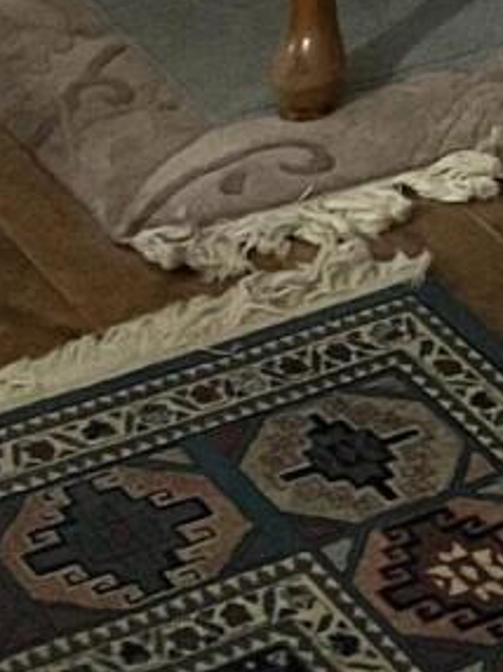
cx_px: 1065
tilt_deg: -11.0
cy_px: -839
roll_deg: -0.4
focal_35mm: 182
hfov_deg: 7.7
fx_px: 3531
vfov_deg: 9.8
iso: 500
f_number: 1.5
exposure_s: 1/60
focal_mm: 5.7
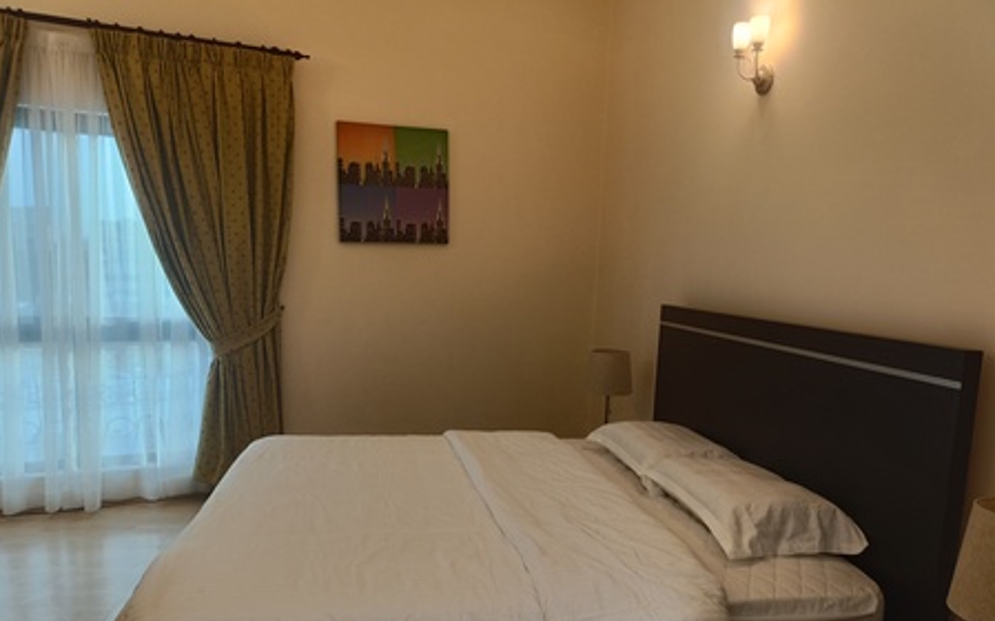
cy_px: 374
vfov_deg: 45.7
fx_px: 732
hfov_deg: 68.4
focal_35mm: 27
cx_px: 495
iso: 750
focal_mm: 4.7
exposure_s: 1/50
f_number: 1.7
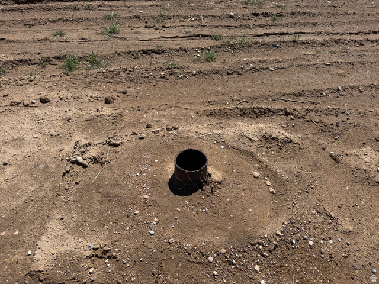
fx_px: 263
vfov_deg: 56.8
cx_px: 190
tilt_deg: -39.7
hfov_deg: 71.6
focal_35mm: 24
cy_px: 142
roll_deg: -2.1
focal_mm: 6.76
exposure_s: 1/5814
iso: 80
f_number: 1.78
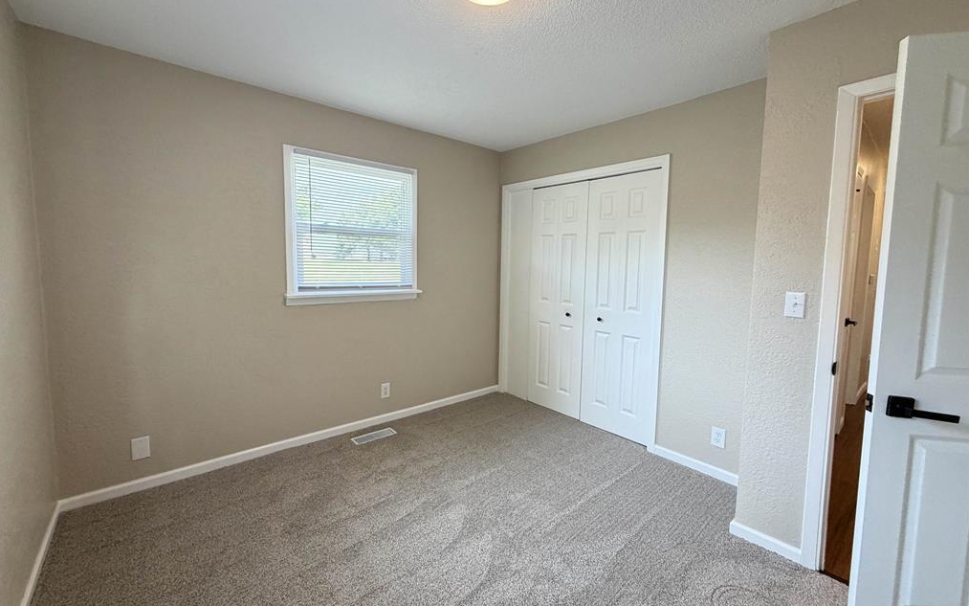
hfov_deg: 101.5
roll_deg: -1.1
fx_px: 396
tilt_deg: -5.4
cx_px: 481
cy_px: 295
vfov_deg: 74.8
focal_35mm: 15
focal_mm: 2.22
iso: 250
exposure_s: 1/120
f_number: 2.2
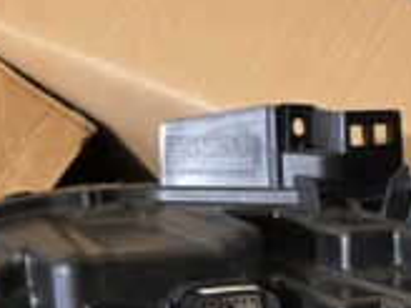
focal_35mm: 90
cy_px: 378
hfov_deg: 21.1
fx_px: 1069
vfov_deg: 15.7
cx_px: 406
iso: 1250
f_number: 1.7
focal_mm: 6.3
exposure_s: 1/20
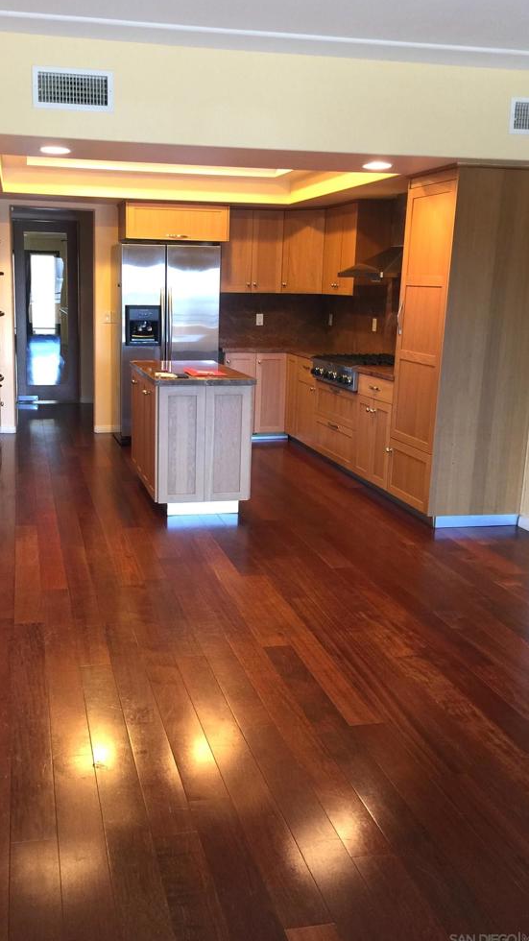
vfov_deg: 59.5
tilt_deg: -11.0
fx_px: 823
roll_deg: -0.9
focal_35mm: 33
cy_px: 457
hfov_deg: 35.3
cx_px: 183
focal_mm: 4.15
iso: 64
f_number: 2.2
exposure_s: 1/15
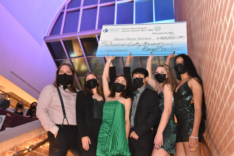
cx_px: 117
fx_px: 234
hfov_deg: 53.1
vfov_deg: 36.9
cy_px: 78
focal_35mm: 36
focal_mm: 24
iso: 5000
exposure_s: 1/60
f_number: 3.8
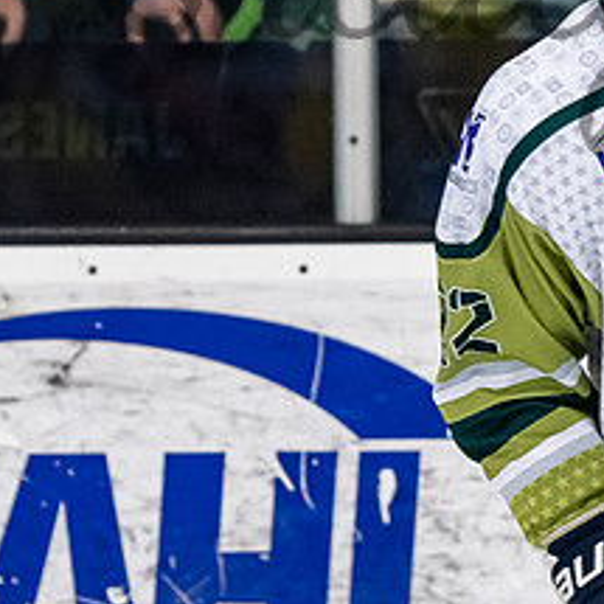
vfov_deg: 1.6
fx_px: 21458
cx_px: 501
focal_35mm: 1087
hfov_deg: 1.6
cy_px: -122
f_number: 3.2
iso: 2000
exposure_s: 1/800
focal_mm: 190
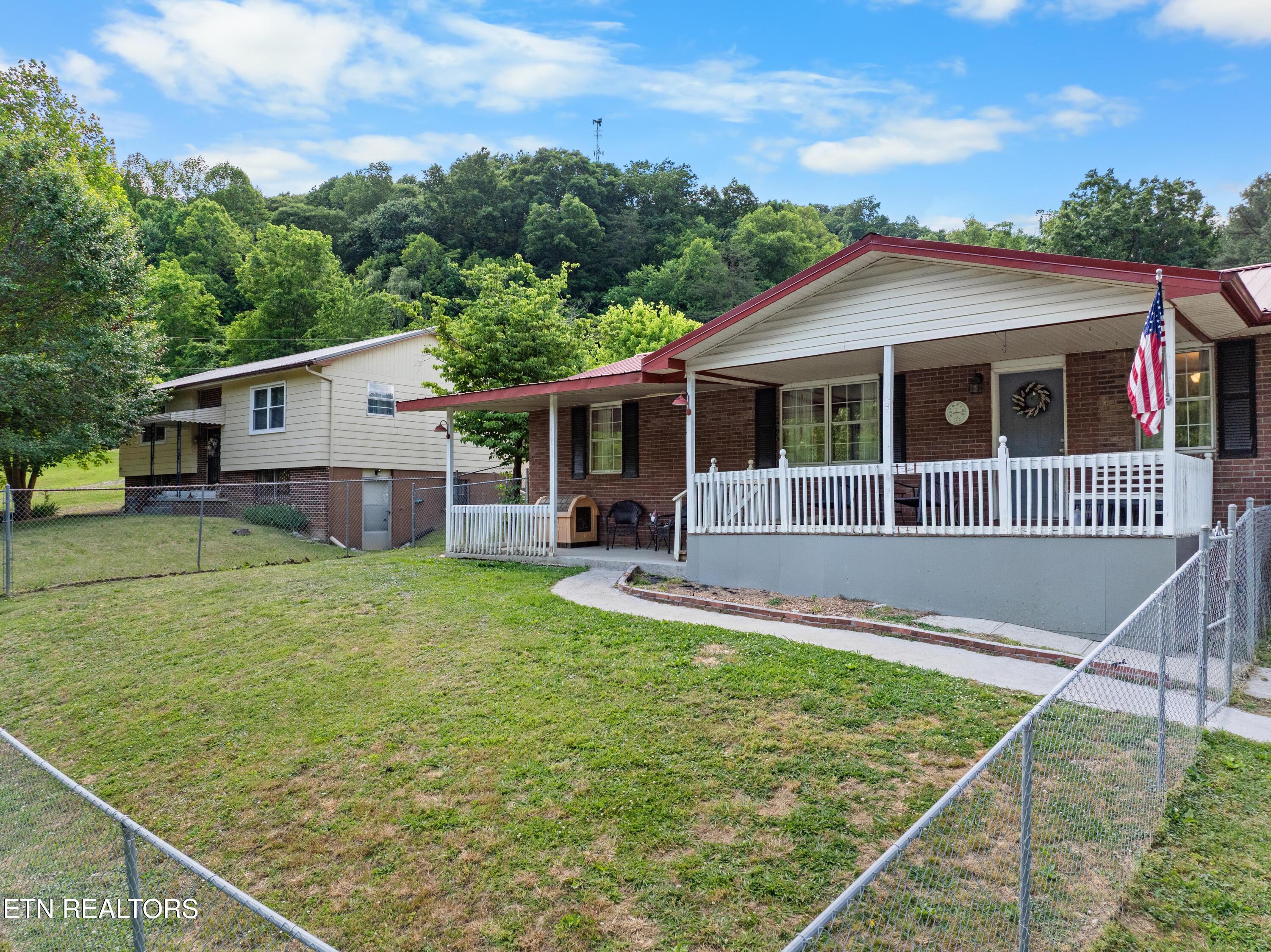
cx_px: 636
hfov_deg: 71.6
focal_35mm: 24
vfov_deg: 56.8
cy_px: 476
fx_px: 881
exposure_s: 1/50
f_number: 2.8
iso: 400
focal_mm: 12.29
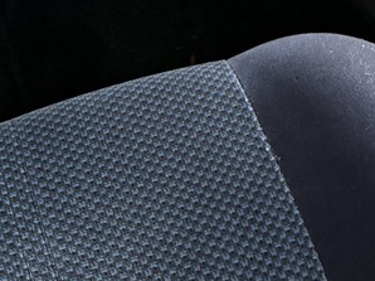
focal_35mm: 129
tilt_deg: -24.1
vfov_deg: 10.1
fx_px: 1396
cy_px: -388
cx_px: 383
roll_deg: -0.1
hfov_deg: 15.0
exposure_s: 1/60
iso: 250
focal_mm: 6.76
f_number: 1.78
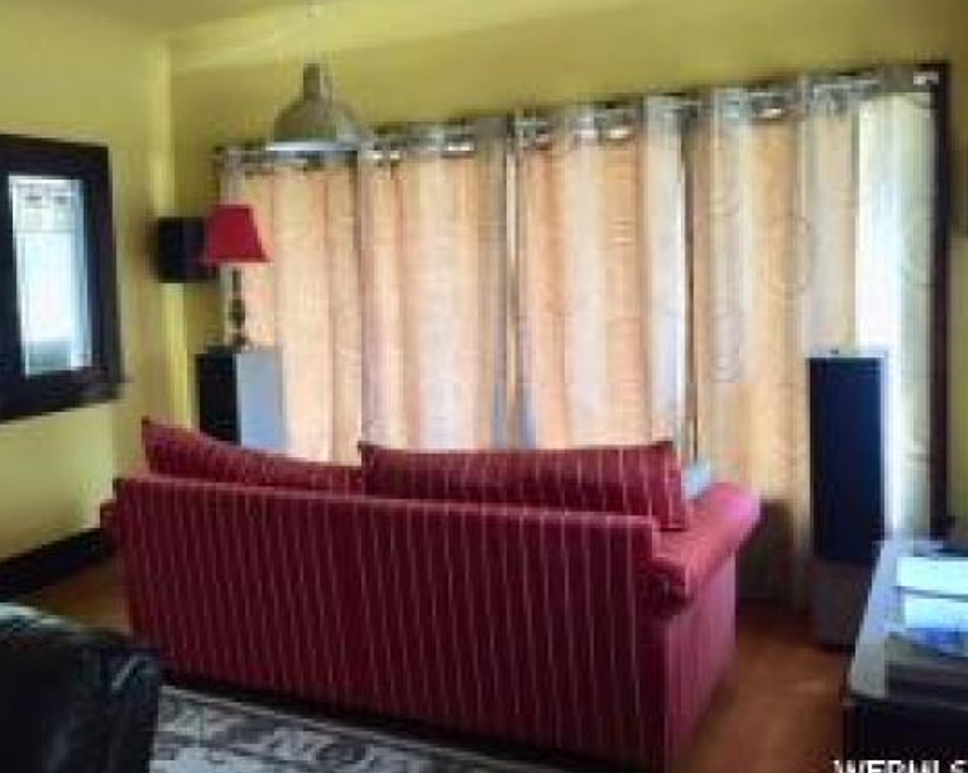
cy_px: 354
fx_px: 974
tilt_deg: -6.7
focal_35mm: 34
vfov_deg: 43.3
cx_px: 390
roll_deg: +0.9
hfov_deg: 52.5
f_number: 2.2
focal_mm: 4.15
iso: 160
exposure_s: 1/30
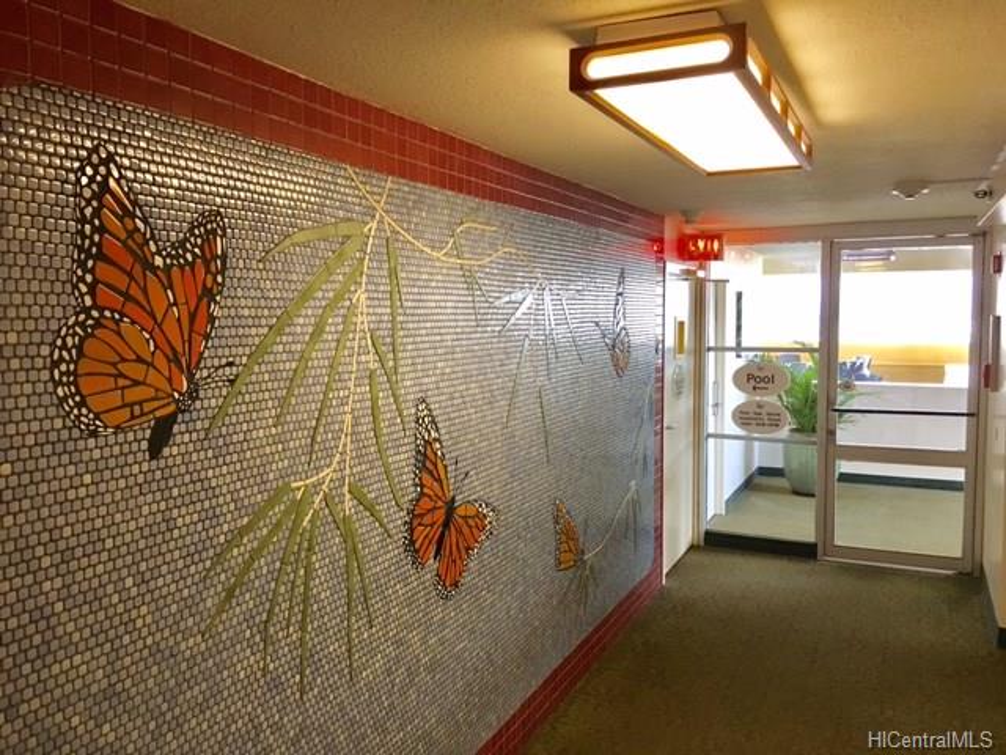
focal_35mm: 29
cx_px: 503
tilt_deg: -3.4
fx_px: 843
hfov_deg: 61.7
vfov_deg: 48.2
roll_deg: -0.1
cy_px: 378
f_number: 2.2
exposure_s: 1/15
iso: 50
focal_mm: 4.15
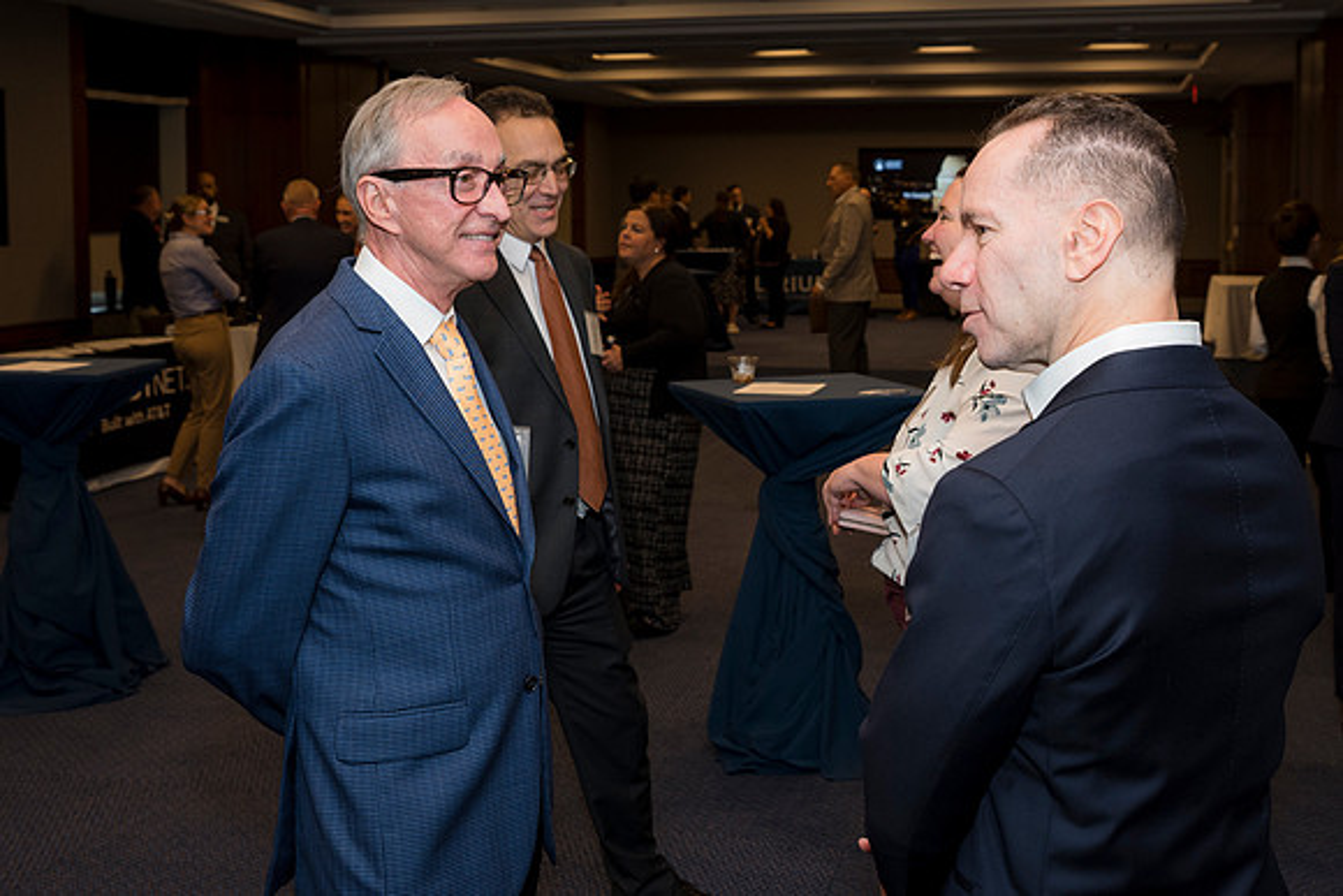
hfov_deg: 54.4
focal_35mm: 35
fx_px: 1306
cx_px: 672
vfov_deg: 37.9
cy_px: 448
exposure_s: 1/125
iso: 800
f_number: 5
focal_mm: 35
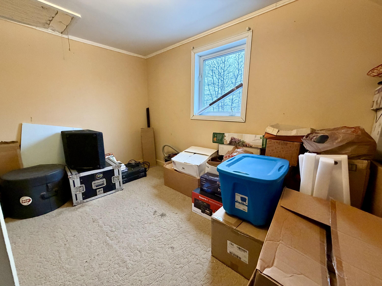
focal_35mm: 14
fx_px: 154
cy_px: 143
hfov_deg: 102.1
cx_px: 191
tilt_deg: -11.0
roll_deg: -1.1
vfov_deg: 85.7
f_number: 2.2
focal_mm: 2.22
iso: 500
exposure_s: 1/60
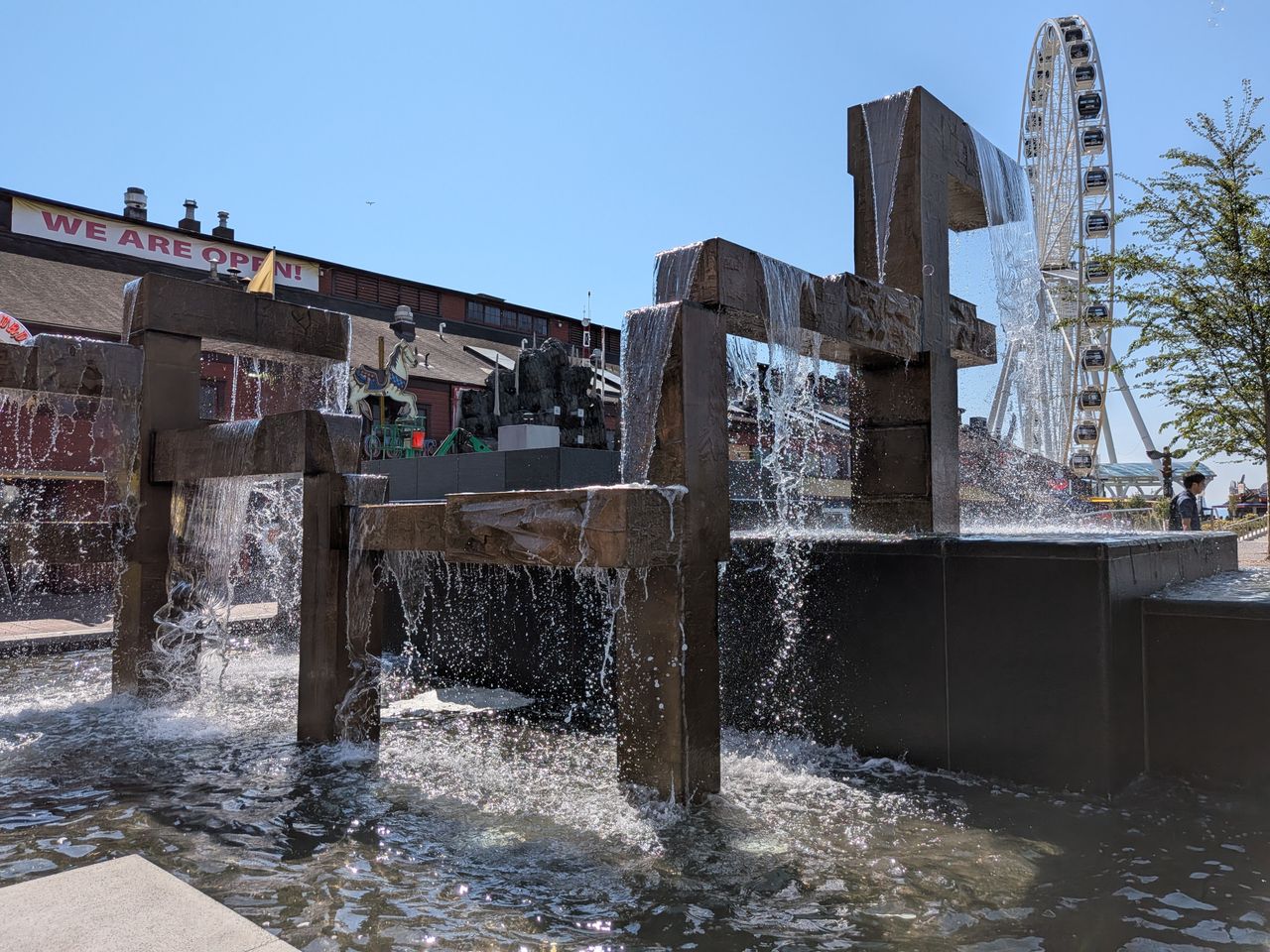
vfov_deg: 56.8
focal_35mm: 24
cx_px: 635
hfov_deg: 71.6
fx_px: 881
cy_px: 476
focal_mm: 4.53
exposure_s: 1/2463
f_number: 1.7
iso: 32
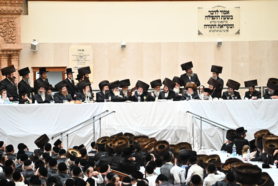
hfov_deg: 12.1
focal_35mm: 170
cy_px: 93
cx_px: 139
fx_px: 1313
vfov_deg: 8.1
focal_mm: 170
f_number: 5
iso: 4000
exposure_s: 1/200
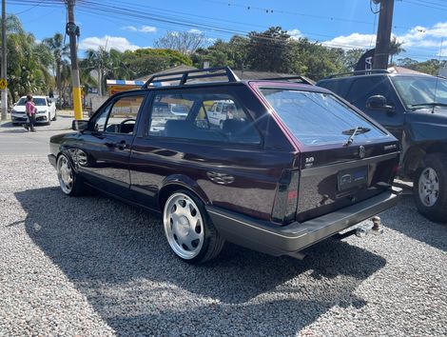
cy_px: 168
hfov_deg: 69.3
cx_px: 224
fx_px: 323
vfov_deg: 55.0
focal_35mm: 25
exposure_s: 1/1456
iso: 32
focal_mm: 5.1
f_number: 1.6
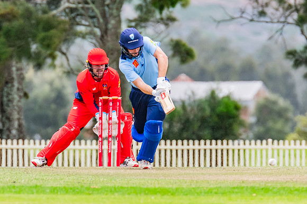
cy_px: 63
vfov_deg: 1.3
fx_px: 8855
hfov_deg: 2.0
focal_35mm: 1039
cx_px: 129
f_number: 10
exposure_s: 1/1250
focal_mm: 600
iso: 800
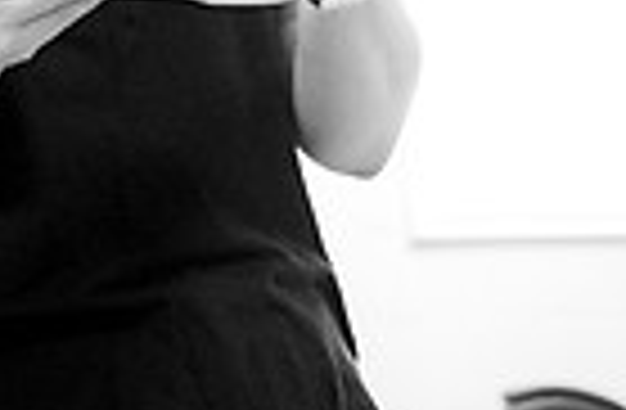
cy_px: -80
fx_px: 3579
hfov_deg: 9.3
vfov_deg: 6.5
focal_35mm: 207
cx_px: -669
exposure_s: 1/125
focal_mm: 30.5
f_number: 2.8
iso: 1600
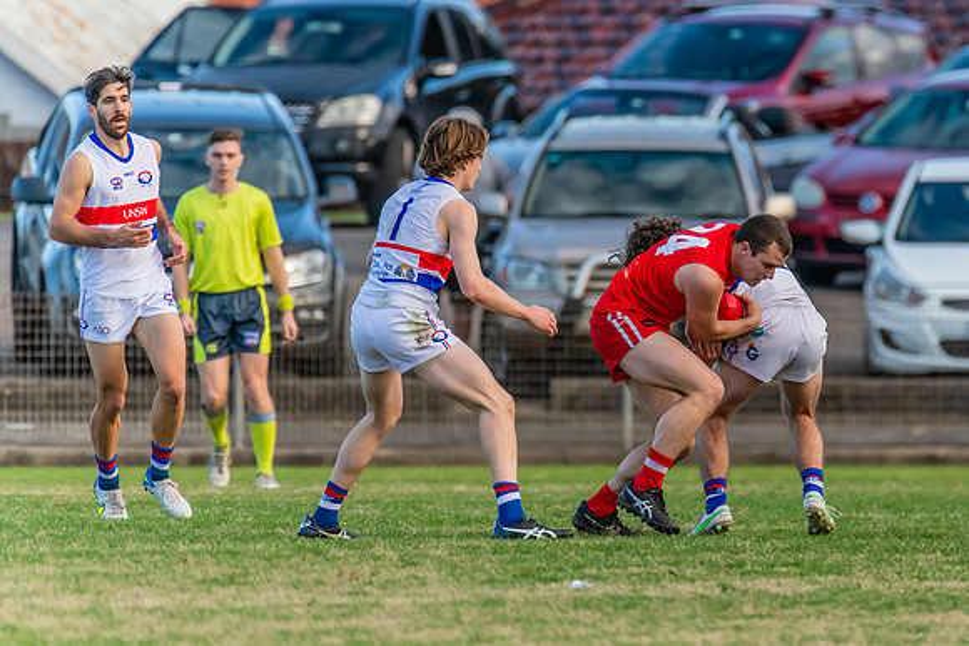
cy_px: 258
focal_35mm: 959
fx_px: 25805
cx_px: 771
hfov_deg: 2.2
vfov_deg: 1.4
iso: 2200
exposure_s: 1/1600
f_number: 6.3
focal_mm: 600
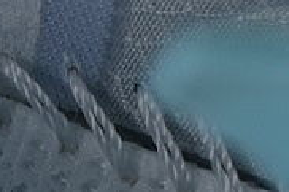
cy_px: 267
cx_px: -453
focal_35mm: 445
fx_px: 3569
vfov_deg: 3.1
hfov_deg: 4.5
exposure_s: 1/80
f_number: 7.1
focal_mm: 50
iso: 160
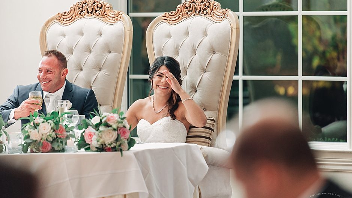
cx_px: 176
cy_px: 94
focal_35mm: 210
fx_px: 1960
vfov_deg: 5.8
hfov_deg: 10.3
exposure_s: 1/80
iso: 500
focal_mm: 200
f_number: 2.8
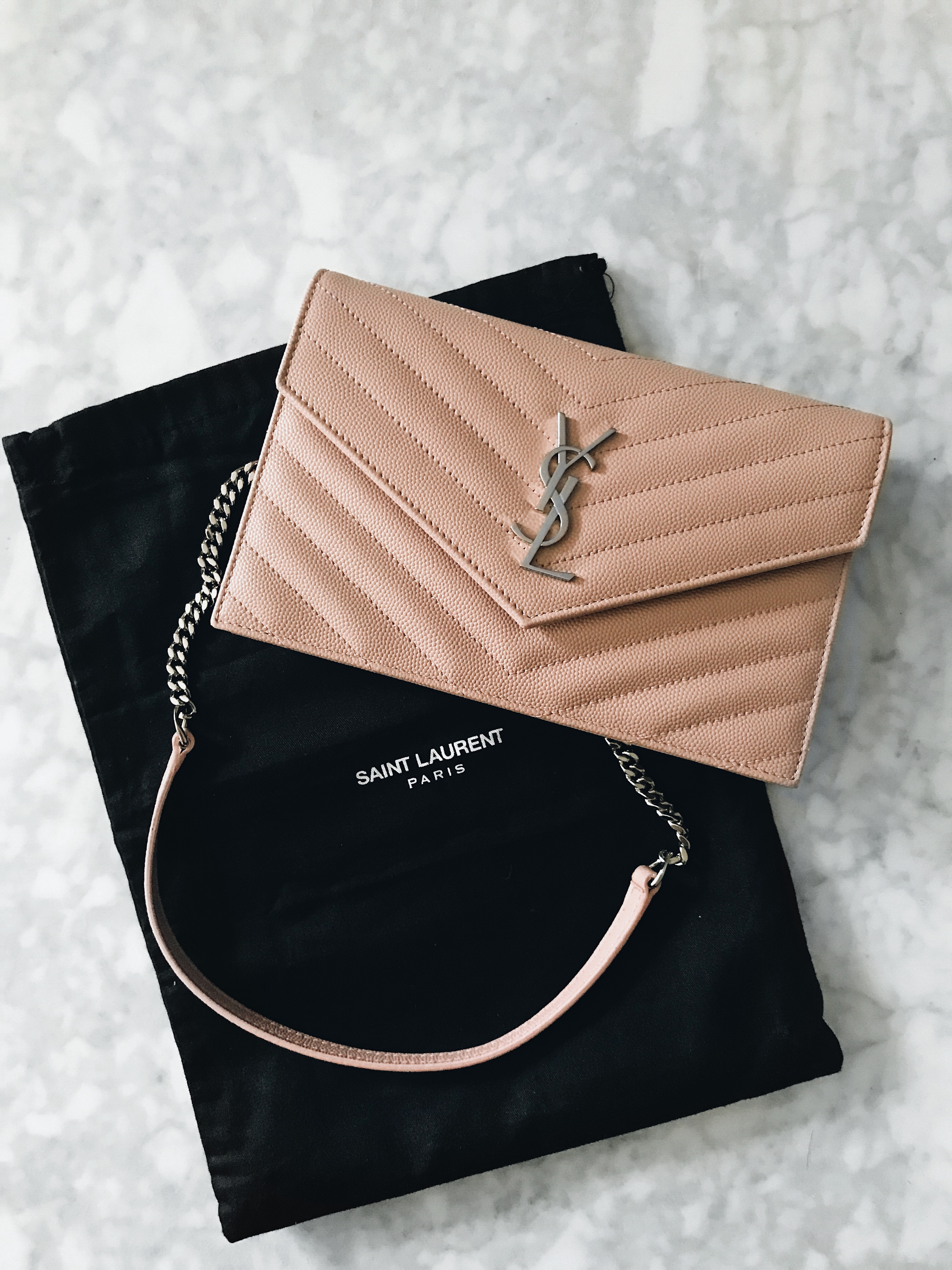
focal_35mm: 28
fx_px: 1027
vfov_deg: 63.4
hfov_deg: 49.7
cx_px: 476
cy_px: 635
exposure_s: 1/15
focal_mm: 3.99
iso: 80
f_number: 1.8
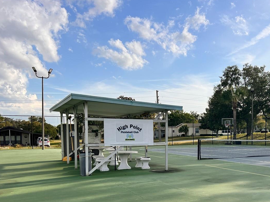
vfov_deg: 35.3
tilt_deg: -4.2
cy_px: 148
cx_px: 194
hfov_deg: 45.6
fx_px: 312
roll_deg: +0.0
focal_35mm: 40
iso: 50
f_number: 1.5
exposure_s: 1/3460
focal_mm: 5.7
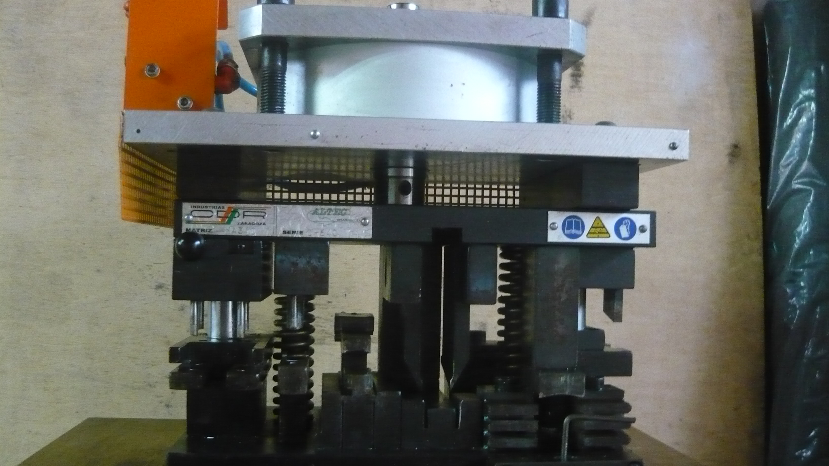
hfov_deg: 55.3
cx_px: 414
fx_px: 791
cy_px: 258
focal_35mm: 36
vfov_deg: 32.8
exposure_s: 1/20
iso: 800
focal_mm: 5.5
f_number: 2.8
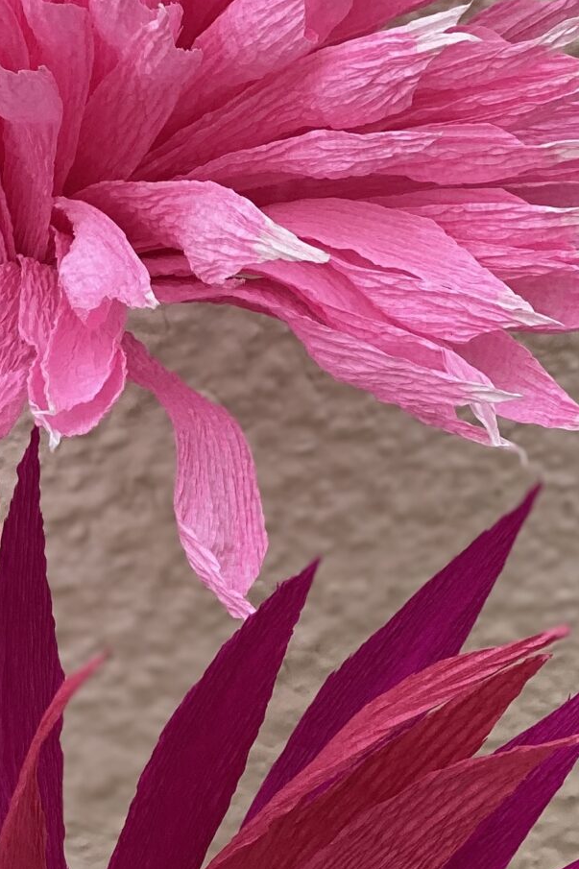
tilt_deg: -24.1
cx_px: -50
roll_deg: -1.6
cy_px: 782
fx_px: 3692
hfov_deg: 8.9
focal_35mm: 153
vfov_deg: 13.3
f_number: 2
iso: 20
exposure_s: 1/1332
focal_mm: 6
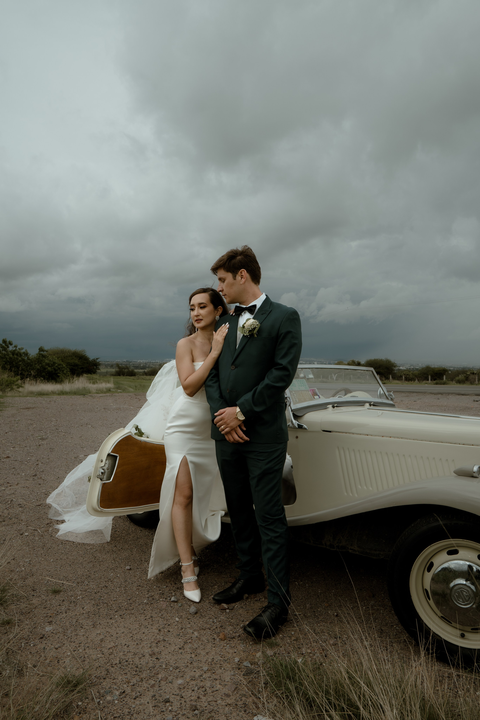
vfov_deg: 73.7
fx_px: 480
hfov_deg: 53.1
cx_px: 240
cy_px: 360
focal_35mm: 24
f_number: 5.6
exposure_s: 1/200
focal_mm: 16
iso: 160
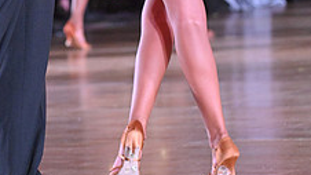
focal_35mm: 377
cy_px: -101
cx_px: 58
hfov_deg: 5.7
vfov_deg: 3.2
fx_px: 3108
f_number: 5
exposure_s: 1/400
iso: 5000
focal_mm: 140
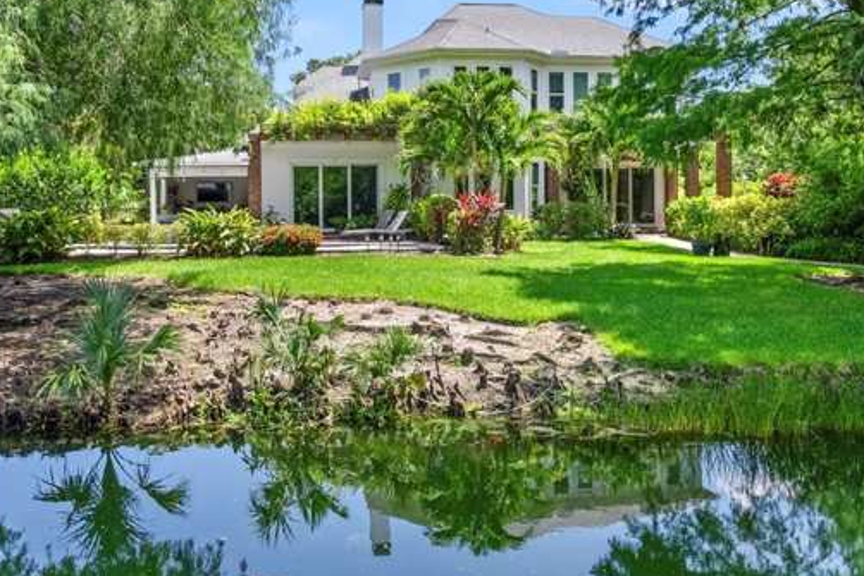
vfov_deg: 37.6
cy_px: 213
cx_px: 427
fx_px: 840
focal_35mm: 35
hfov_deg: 54.4
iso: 100
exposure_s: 1/240
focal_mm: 8.38
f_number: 2.8
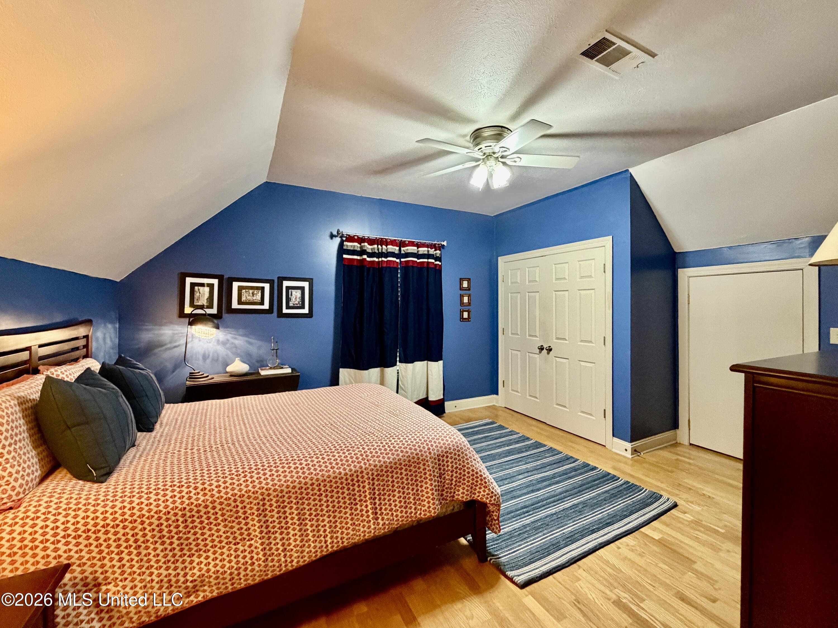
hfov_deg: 102.1
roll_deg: -0.3
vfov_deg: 85.7
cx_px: 419
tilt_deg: -0.1
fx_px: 339
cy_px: 314
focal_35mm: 14
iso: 500
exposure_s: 1/60
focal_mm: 2.22
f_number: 2.2
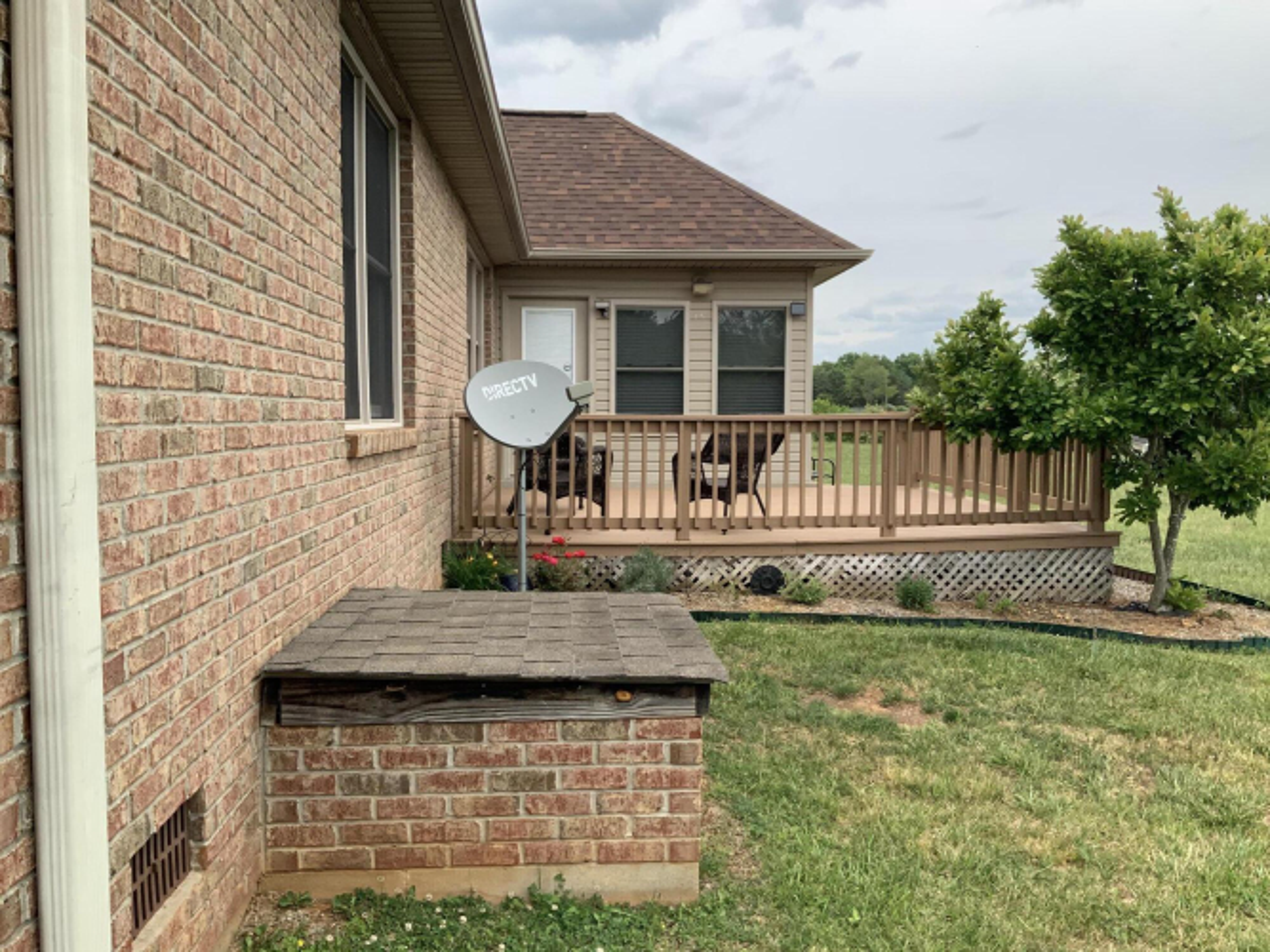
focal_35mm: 29
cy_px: 476
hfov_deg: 61.7
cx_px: 635
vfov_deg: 48.2
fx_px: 1064
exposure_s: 1/1015
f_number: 1.8
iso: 16
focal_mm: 3
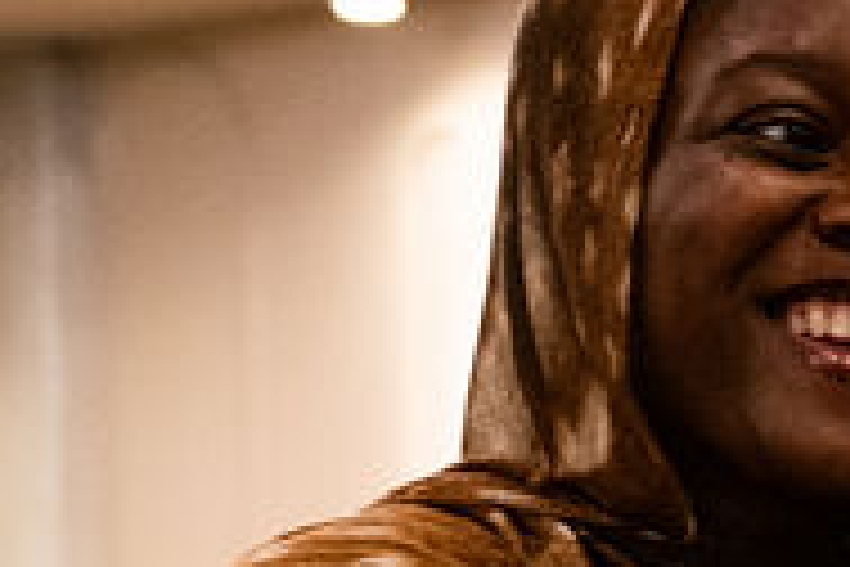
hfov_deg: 11.9
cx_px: 1079
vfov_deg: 7.9
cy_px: 1064
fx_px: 3966
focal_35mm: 168
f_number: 2.8
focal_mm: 31
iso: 1600
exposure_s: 1/100
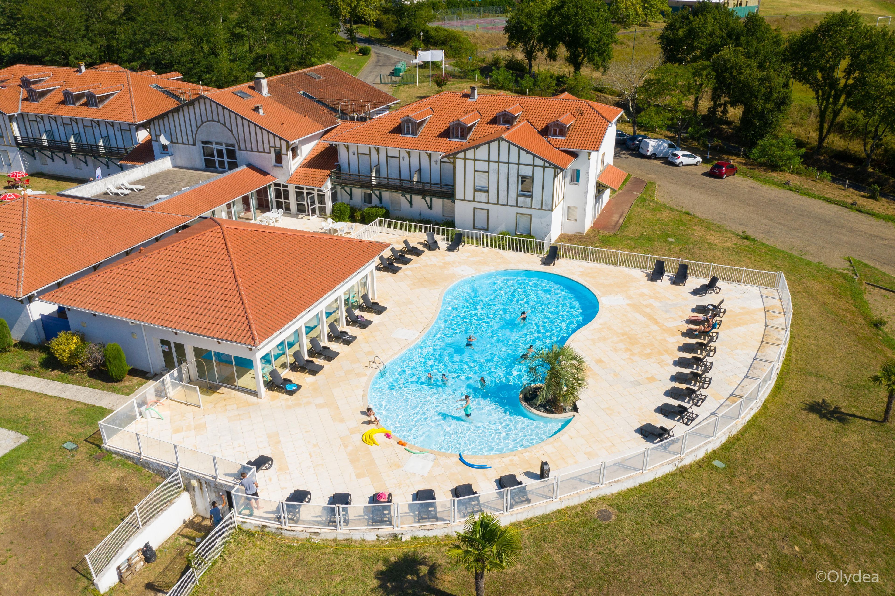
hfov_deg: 65.5
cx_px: 448
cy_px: 298
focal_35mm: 28
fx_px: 696
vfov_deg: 46.4
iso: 100
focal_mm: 10.26
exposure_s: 1/100
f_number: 5.6
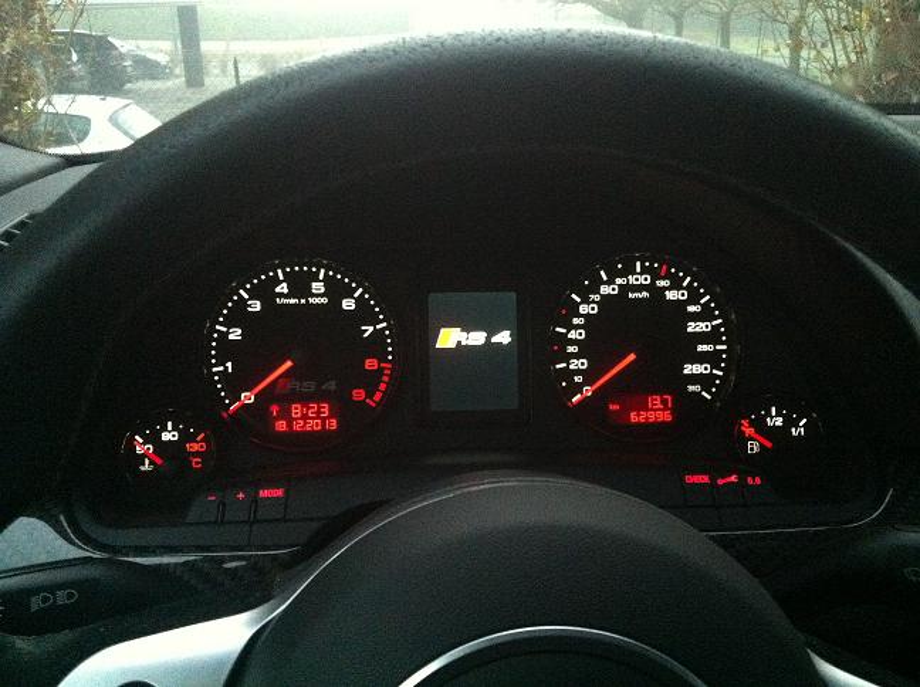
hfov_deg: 52.7
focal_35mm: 35
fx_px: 929
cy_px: 344
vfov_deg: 40.6
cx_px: 460
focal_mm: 3.85
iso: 1000
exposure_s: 1/15
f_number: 2.8
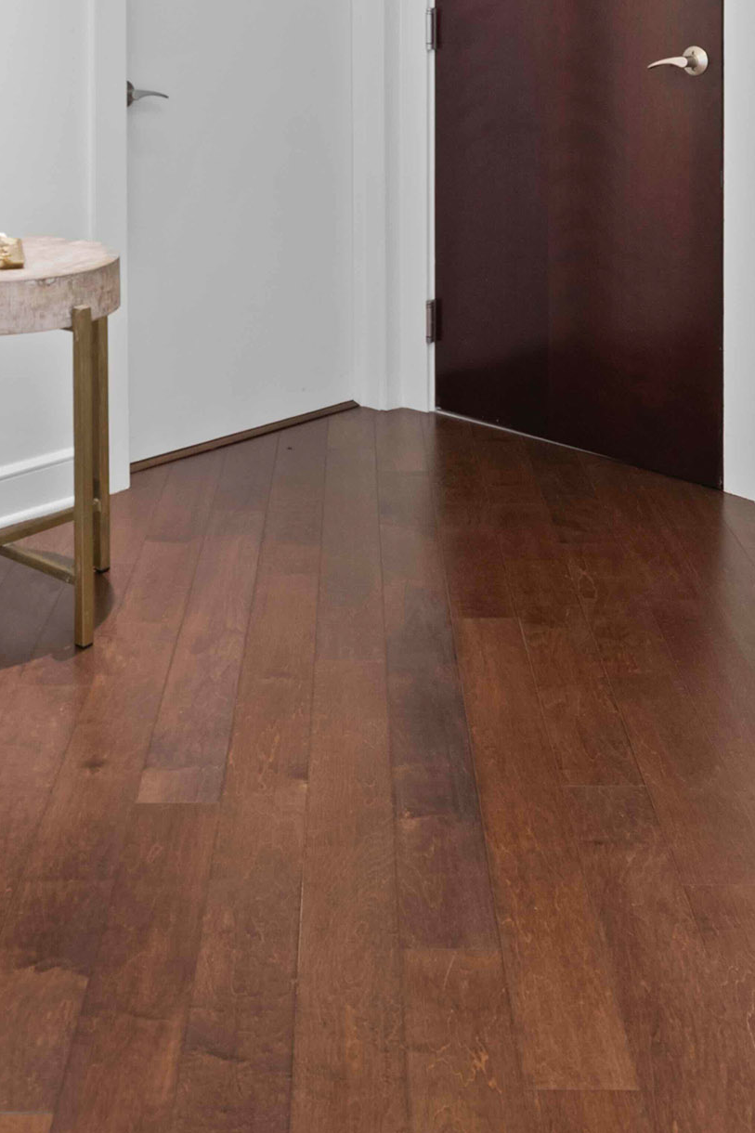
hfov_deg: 29.2
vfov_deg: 38.4
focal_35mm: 46
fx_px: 1447
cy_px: 24
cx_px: 351
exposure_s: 2
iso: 400
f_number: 11
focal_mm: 17
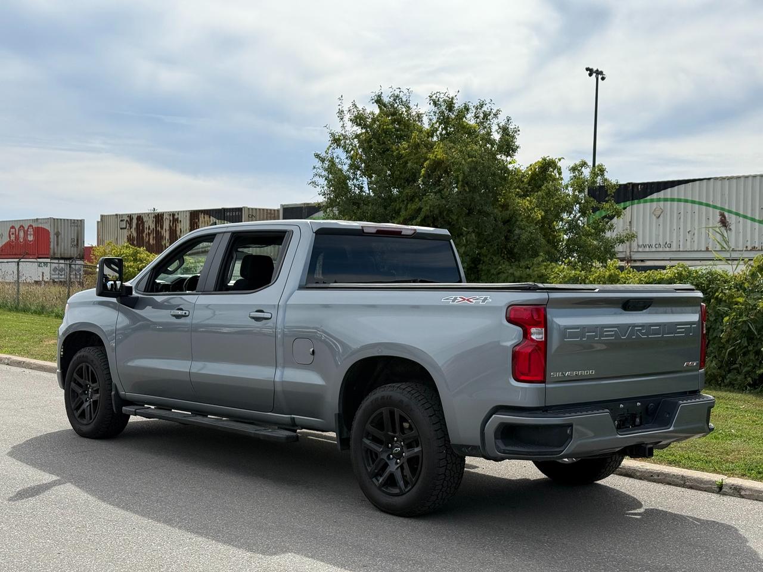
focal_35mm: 48
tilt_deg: -0.4
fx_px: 1058
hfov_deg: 39.7
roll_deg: -1.3
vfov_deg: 30.3
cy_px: 286
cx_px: 382
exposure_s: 1/7143
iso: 64
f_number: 1.78
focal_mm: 6.76
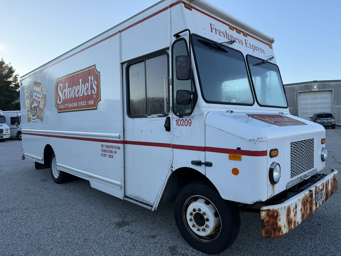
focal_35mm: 24
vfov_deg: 56.8
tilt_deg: -0.3
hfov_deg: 71.6
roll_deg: +1.7
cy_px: 128
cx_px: 170
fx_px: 236
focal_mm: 6.76
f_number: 1.78
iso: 100
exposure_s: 1/1553
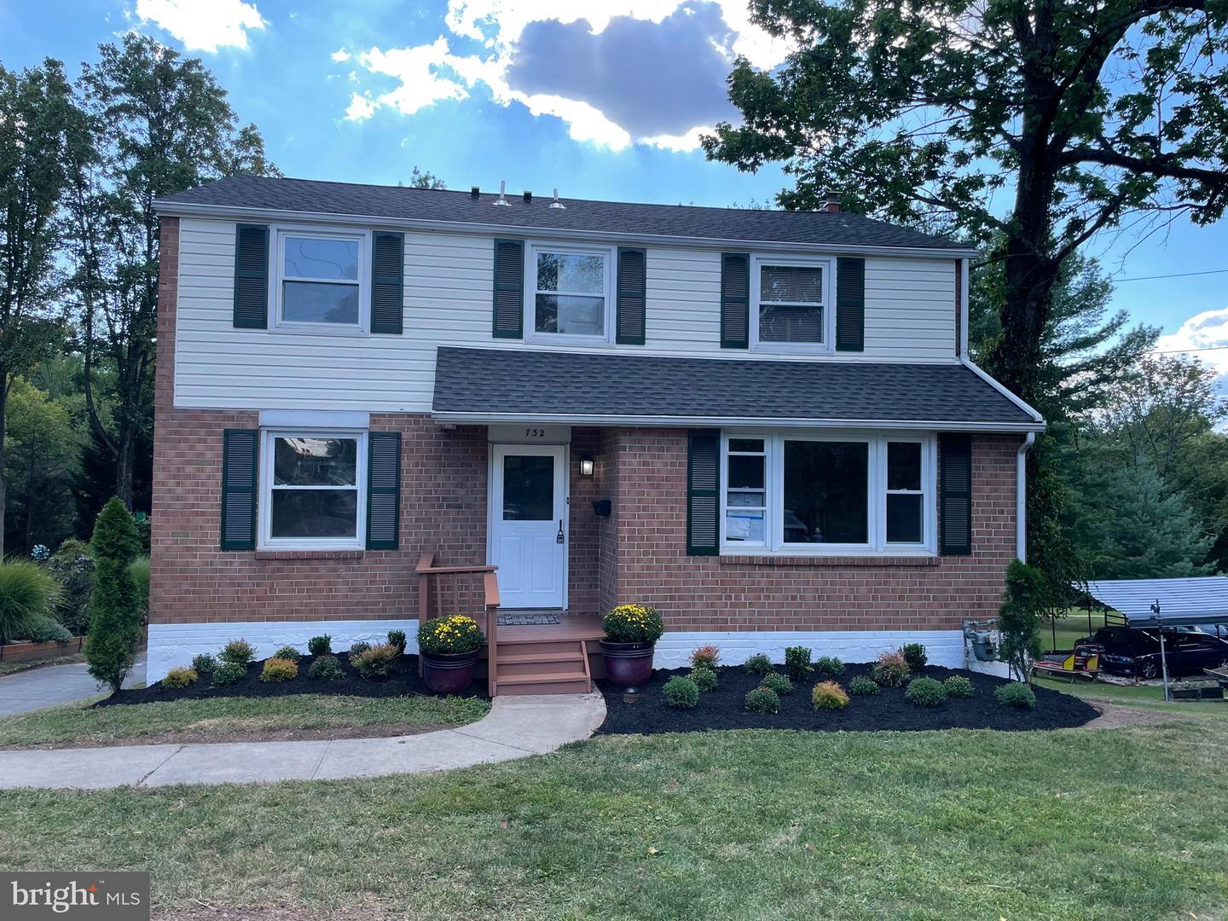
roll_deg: -0.3
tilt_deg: +1.7
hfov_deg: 67.3
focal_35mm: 26
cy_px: 460
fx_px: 922
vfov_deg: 53.1
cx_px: 614
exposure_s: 1/720
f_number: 1.6
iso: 32
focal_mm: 4.2
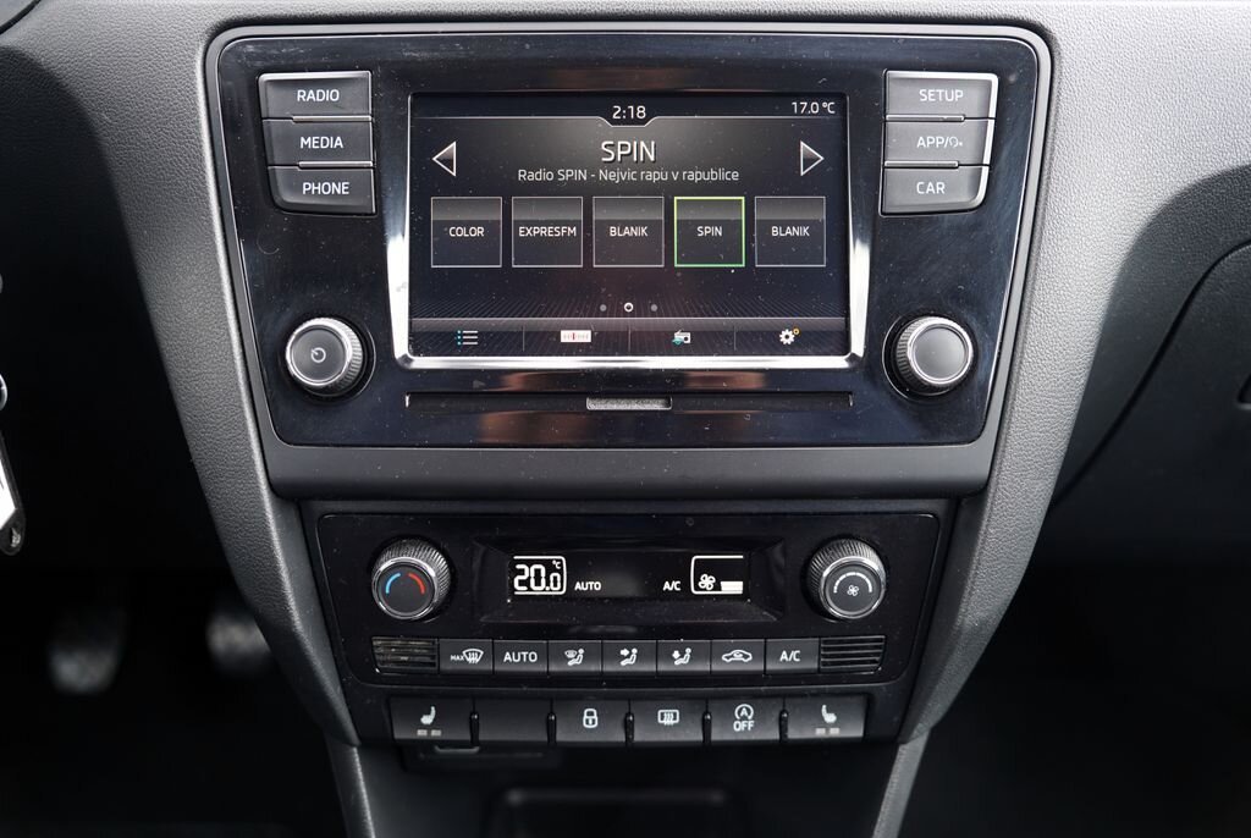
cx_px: 626
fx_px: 1079
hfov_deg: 60.2
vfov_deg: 42.5
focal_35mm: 31
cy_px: 419
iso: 125
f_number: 2.8
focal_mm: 31
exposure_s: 1/40
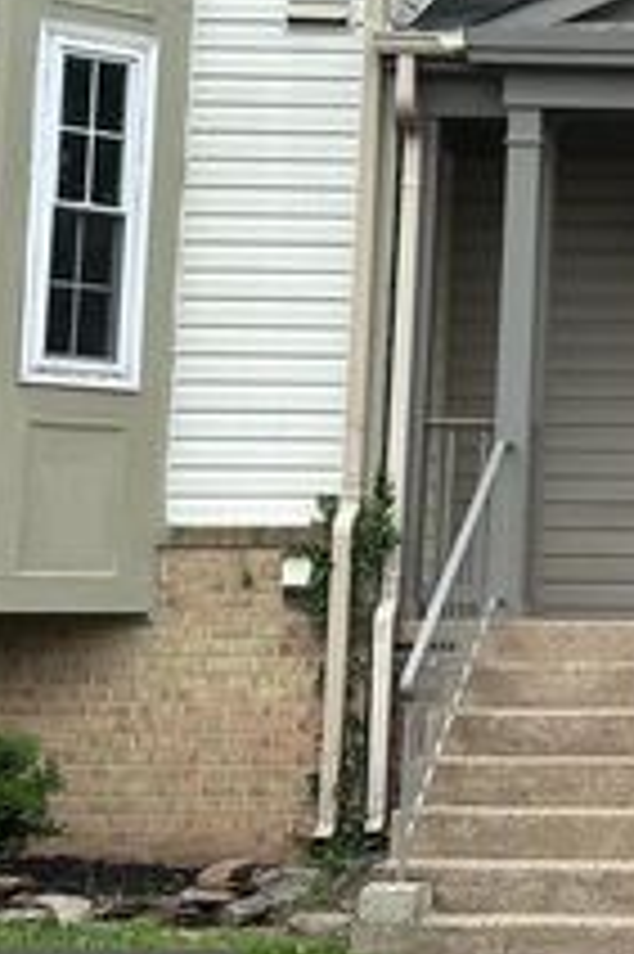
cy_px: 196
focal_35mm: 118
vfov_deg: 17.2
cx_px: 1093
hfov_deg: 10.9
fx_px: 3122
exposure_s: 1/2070
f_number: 1.78
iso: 64
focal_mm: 6.86
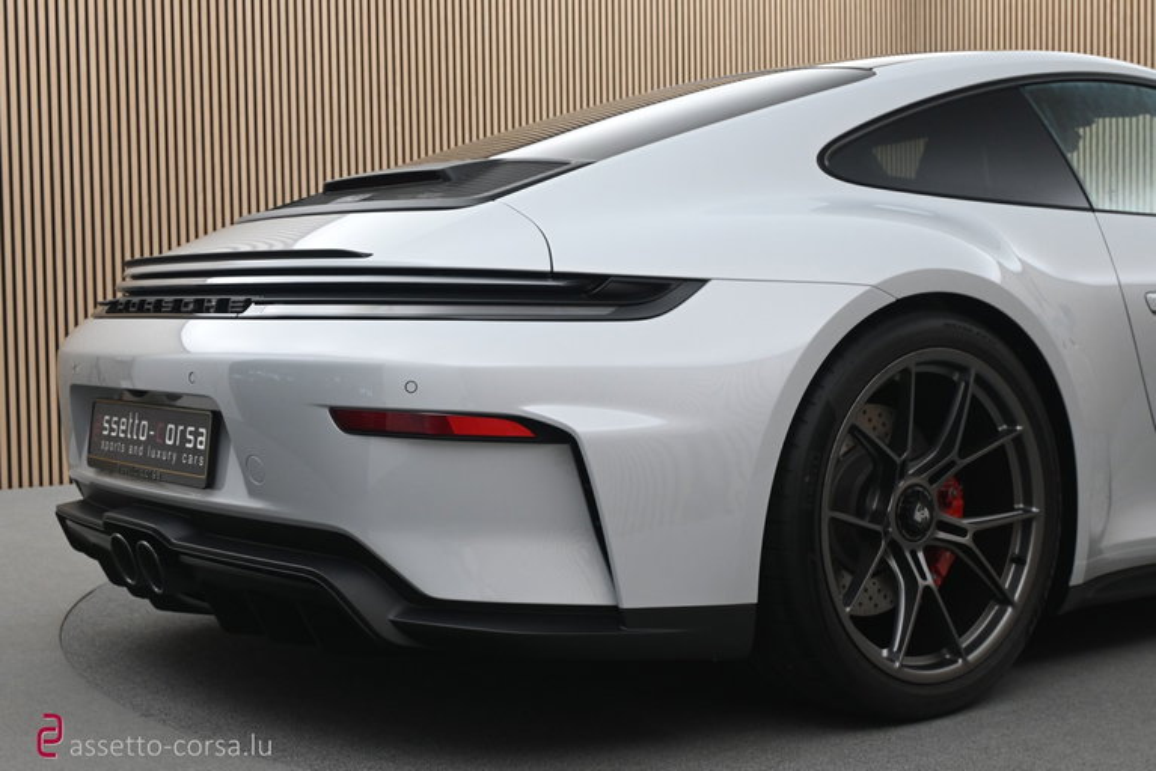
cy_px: 386
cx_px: 578
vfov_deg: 27.3
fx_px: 1590
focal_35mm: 50
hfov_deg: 40.0
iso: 720
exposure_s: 1/50
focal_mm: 33
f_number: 5
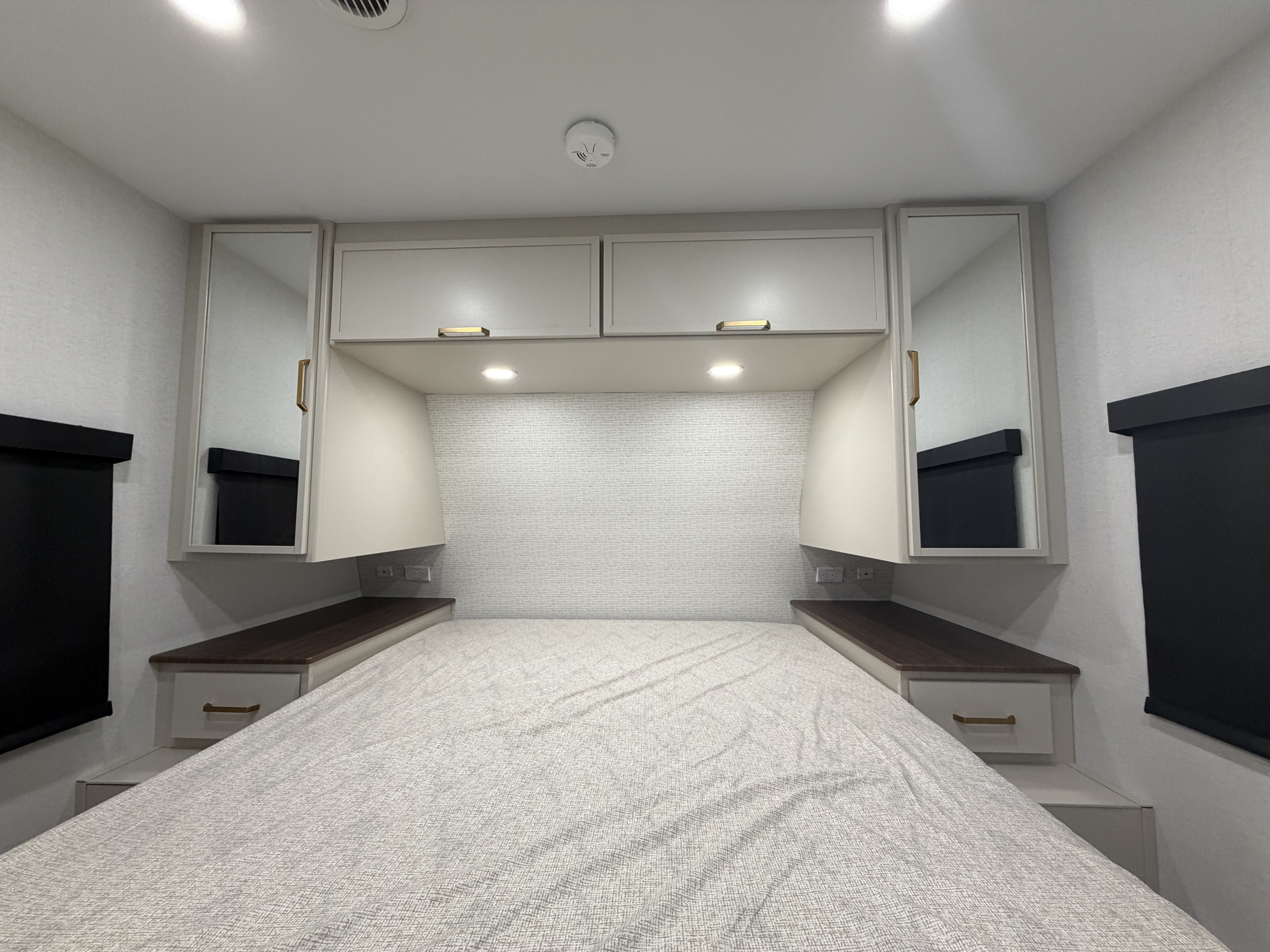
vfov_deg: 85.7
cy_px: 476
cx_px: 635
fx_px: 514
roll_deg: +1.5
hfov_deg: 102.1
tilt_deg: +4.1
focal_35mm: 14
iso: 200
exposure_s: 1/118
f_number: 2.2
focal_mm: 2.22
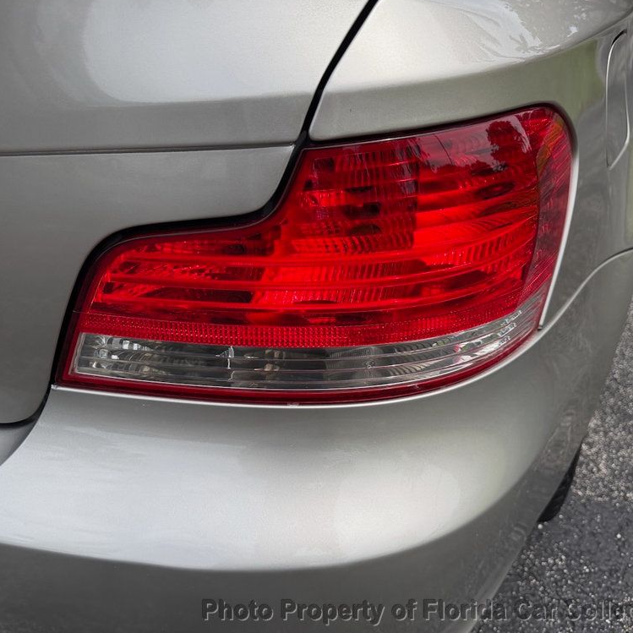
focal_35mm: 29
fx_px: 600
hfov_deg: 55.6
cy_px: 314
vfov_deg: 55.6
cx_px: 296
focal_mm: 6.76
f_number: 1.78
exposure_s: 1/4405
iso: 100
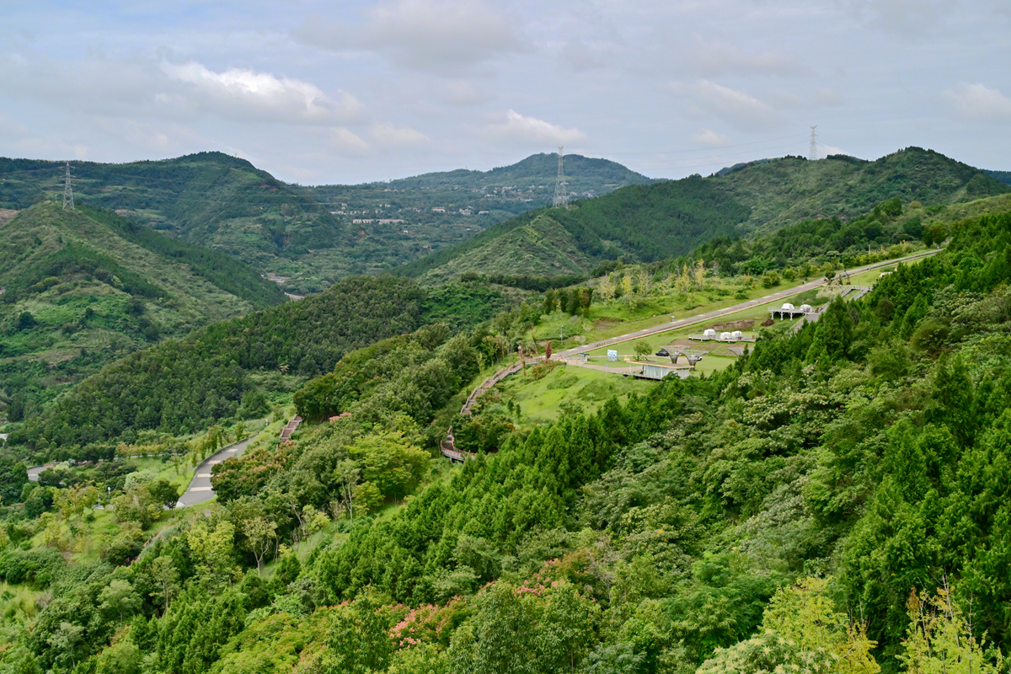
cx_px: 506
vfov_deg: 29.9
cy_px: 337
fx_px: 1264
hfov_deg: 43.6
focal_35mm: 45
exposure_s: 1/8000
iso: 4000
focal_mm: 45
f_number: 8
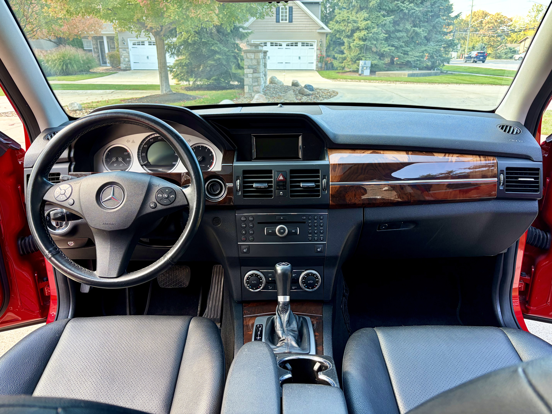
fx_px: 415
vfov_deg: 53.1
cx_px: 276
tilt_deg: -19.2
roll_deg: +0.1
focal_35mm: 26
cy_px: 207
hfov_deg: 67.3
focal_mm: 5.96
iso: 64
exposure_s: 1/121
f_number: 1.6
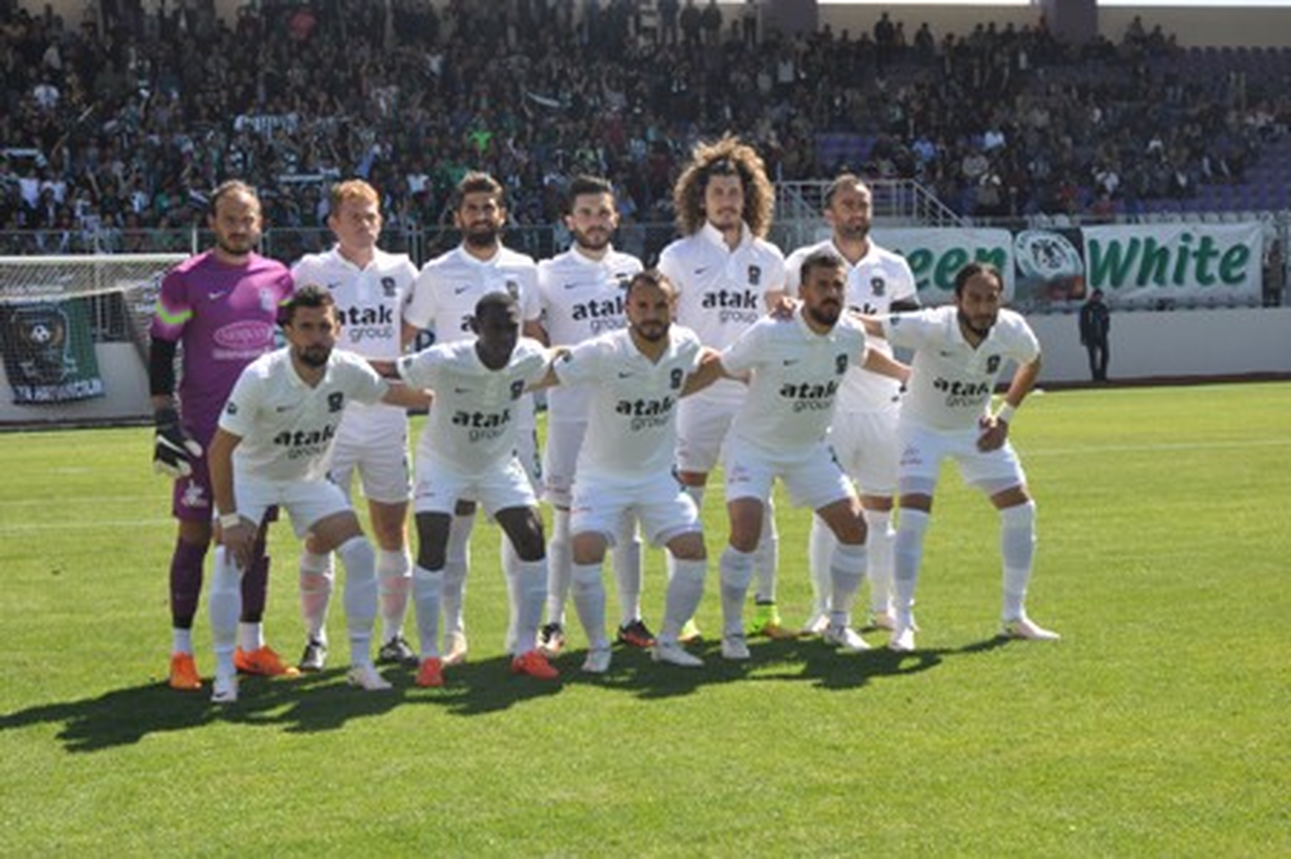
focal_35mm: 75
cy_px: 430
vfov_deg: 18.2
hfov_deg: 27.0
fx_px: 2688
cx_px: 646
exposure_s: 1/250
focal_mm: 50
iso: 200
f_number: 8
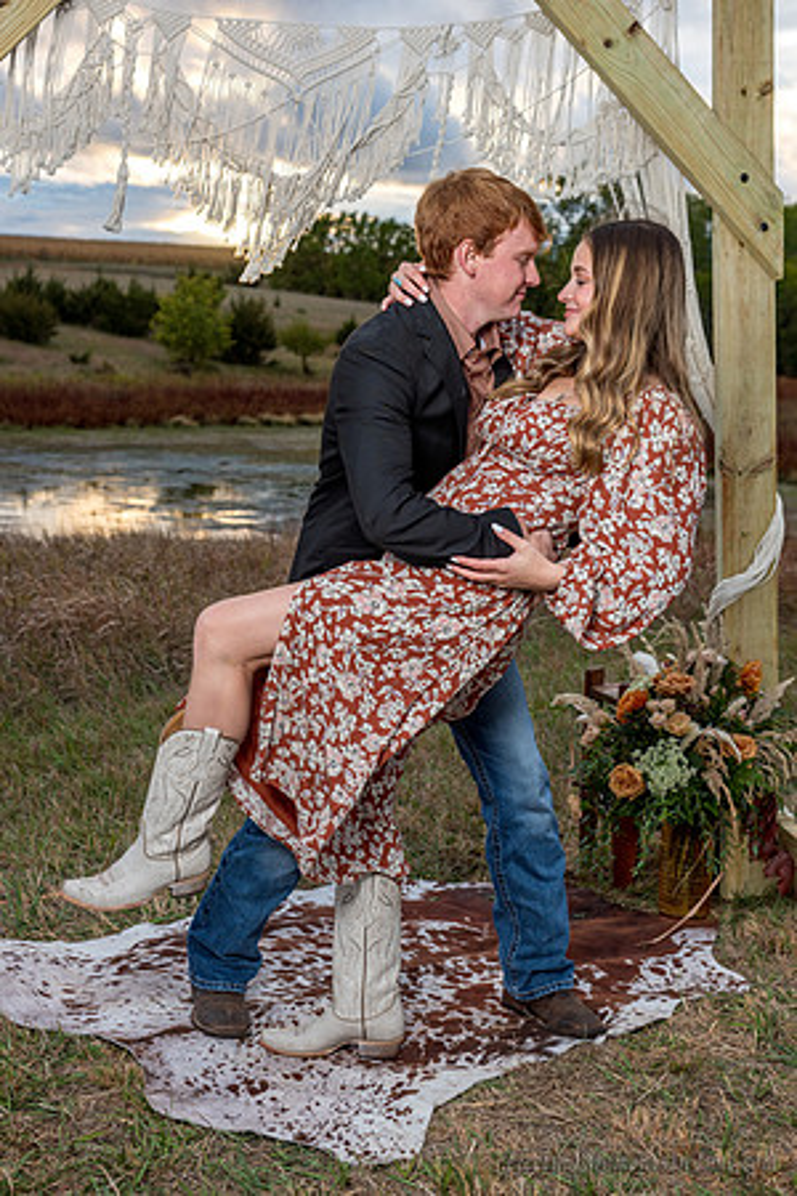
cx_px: 398
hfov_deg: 29.9
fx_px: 1494
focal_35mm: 45
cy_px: 598
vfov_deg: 43.6
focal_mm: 45
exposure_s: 1/200
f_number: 5
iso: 320
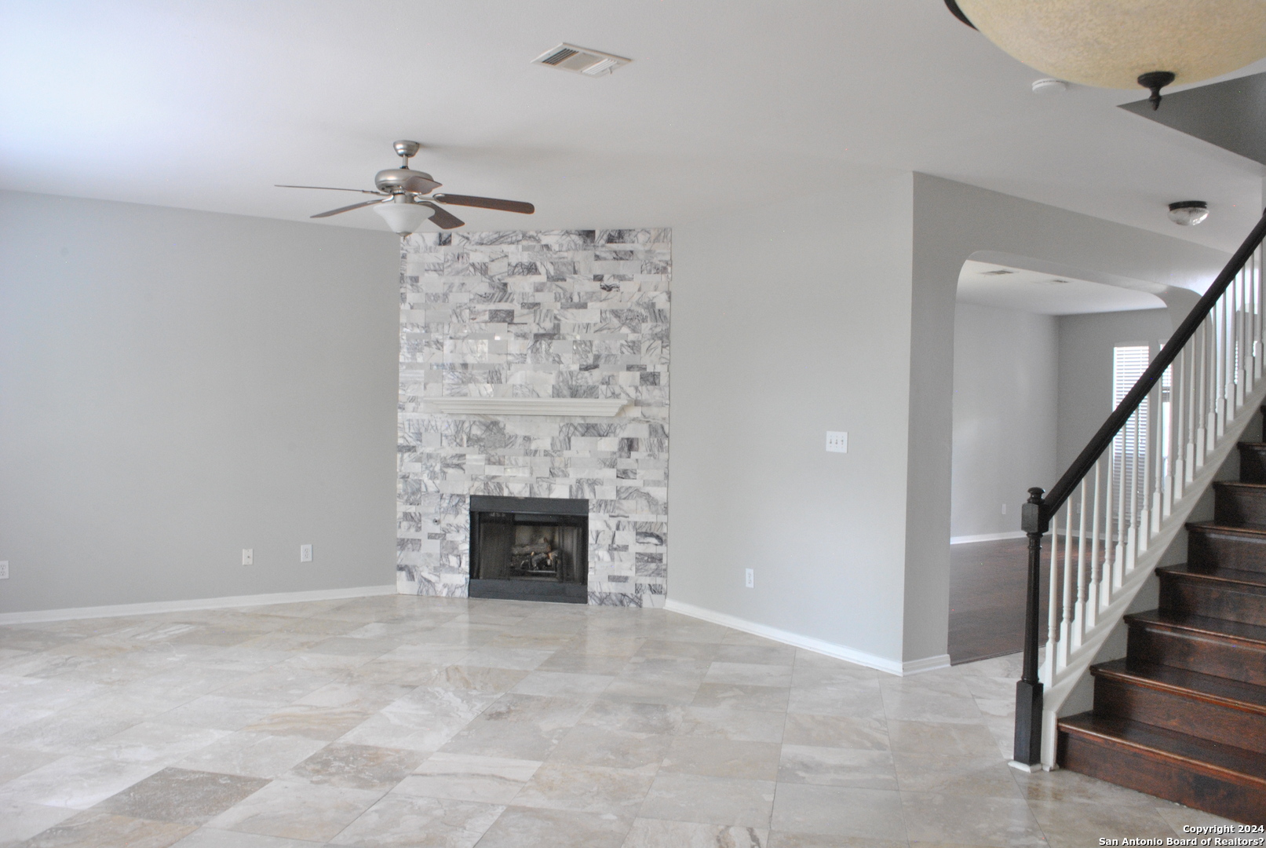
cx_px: 633
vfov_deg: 48.1
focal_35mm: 27
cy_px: 424
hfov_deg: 67.3
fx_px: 951
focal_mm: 18
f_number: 13
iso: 800
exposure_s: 1/4
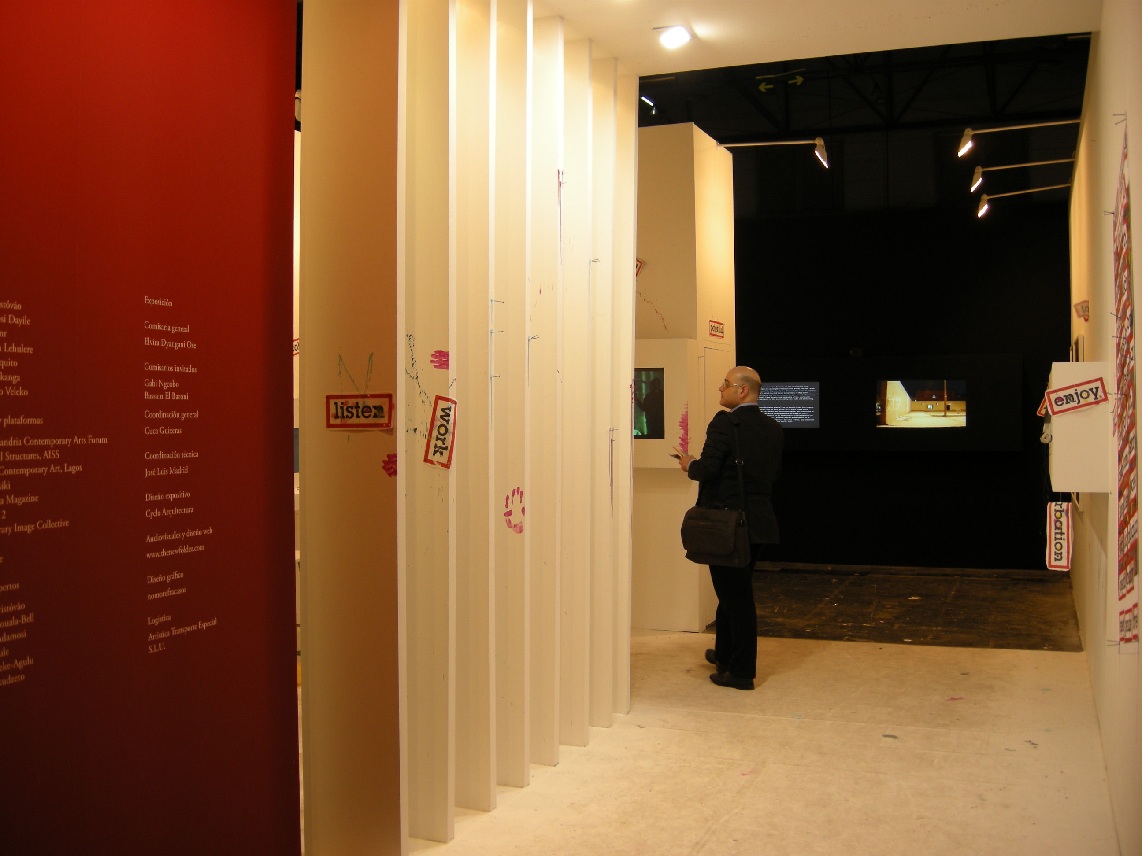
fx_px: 1155
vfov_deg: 40.7
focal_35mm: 35
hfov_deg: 52.6
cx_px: 571
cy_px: 428
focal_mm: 7.5
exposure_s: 1/30
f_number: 3.8
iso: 64
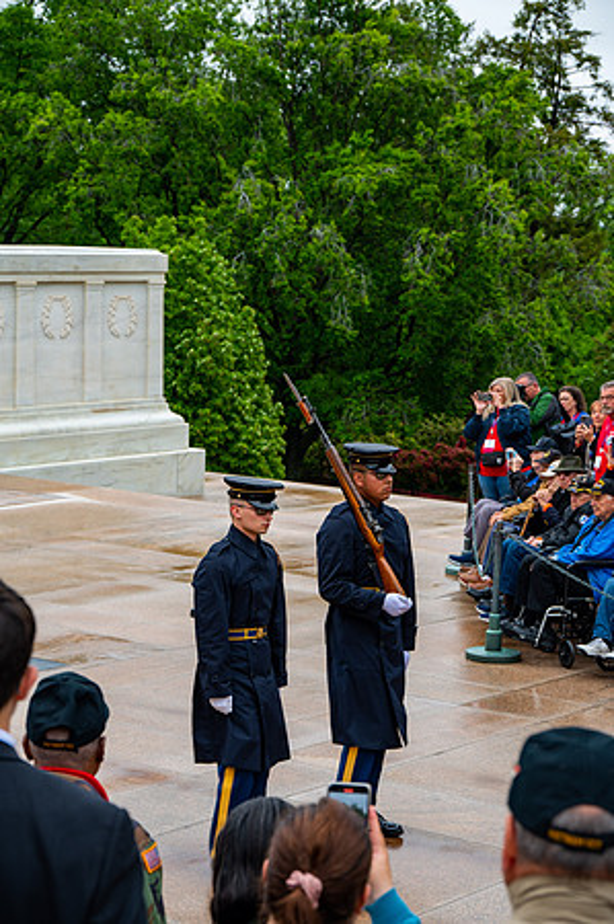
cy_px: 462
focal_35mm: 77
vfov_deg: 26.3
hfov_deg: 17.7
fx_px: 1974
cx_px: 307
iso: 125
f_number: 6.3
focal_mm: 77
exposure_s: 1/100
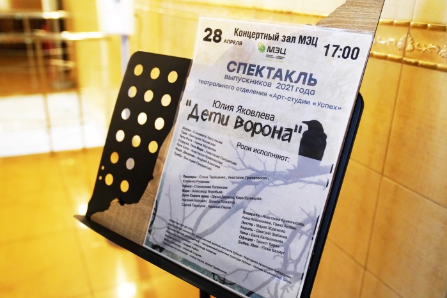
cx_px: 221
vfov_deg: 38.9
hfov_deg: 55.8
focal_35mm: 34
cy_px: 146
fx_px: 422
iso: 4000
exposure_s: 1/160
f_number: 2.8
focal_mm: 33
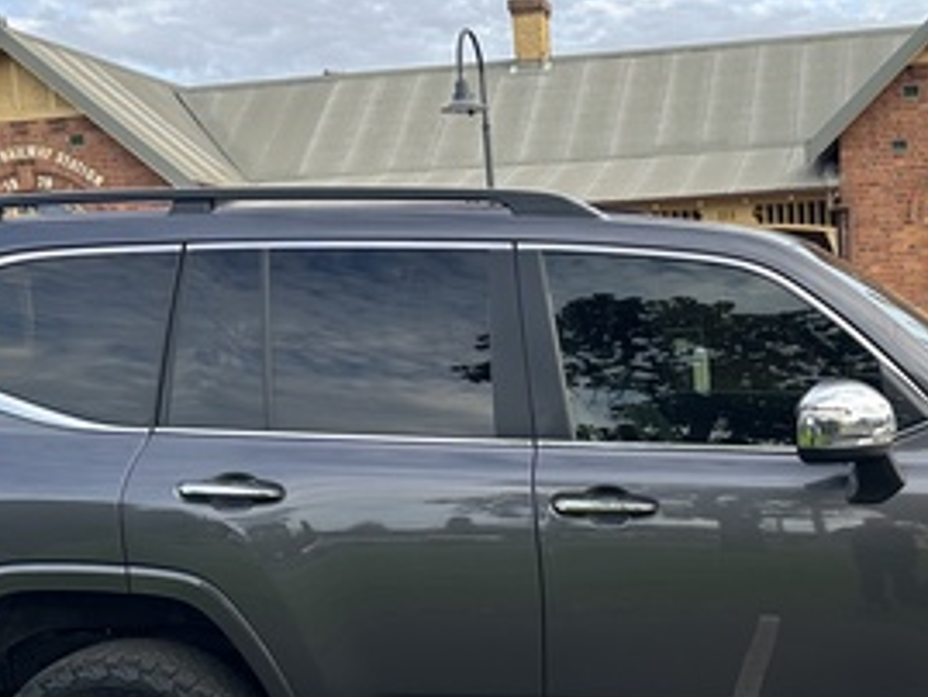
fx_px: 1529
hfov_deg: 32.9
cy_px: 625
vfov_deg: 24.9
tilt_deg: -6.7
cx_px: 728
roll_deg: +3.1
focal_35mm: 57
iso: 80
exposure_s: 1/398
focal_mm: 6.86
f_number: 1.78
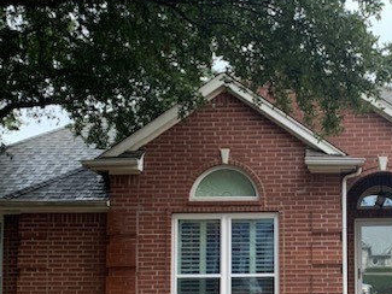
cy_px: 228
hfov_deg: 29.4
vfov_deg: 22.7
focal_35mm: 64
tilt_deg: +2.7
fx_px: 725
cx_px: 328
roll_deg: +0.5
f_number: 1.8
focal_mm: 4.25
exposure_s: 1/60
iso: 160
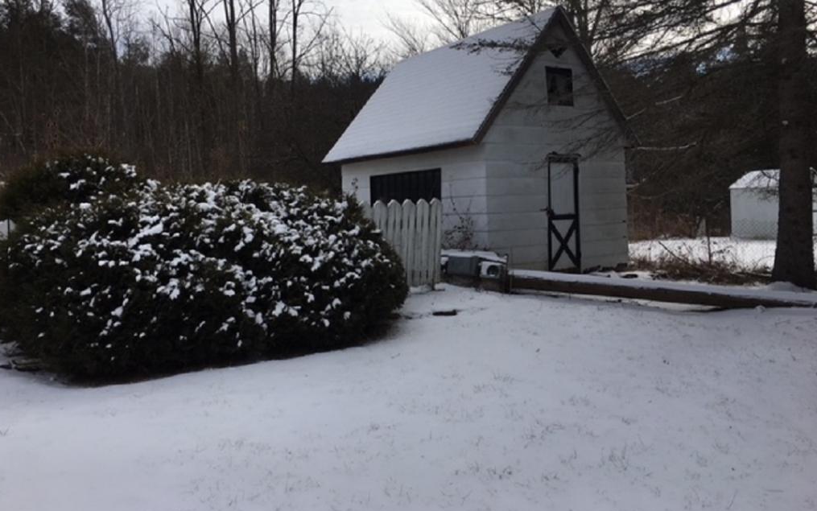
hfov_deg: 61.2
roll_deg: -2.4
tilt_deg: +0.9
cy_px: 218
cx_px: 406
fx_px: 690
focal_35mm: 31
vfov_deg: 40.5
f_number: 2.2
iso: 25
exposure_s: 1/2331
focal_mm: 4.15
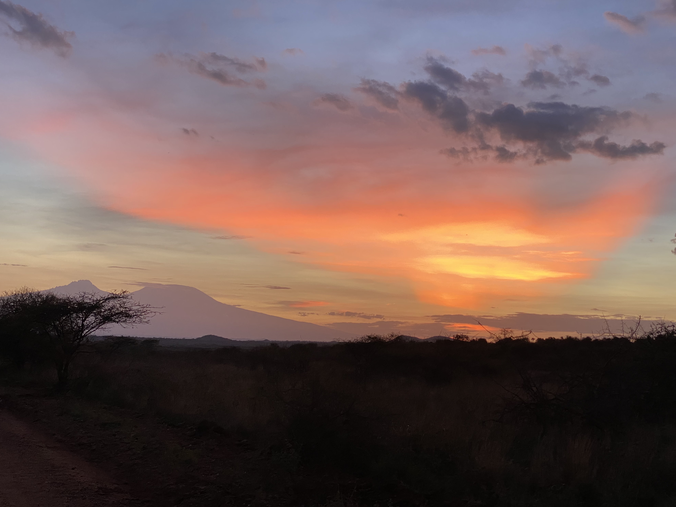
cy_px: 252
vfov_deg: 27.5
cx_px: 332
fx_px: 1035
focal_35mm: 53
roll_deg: -3.3
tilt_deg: +6.1
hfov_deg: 36.2
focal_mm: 6
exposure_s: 1/72
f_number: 2
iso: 160
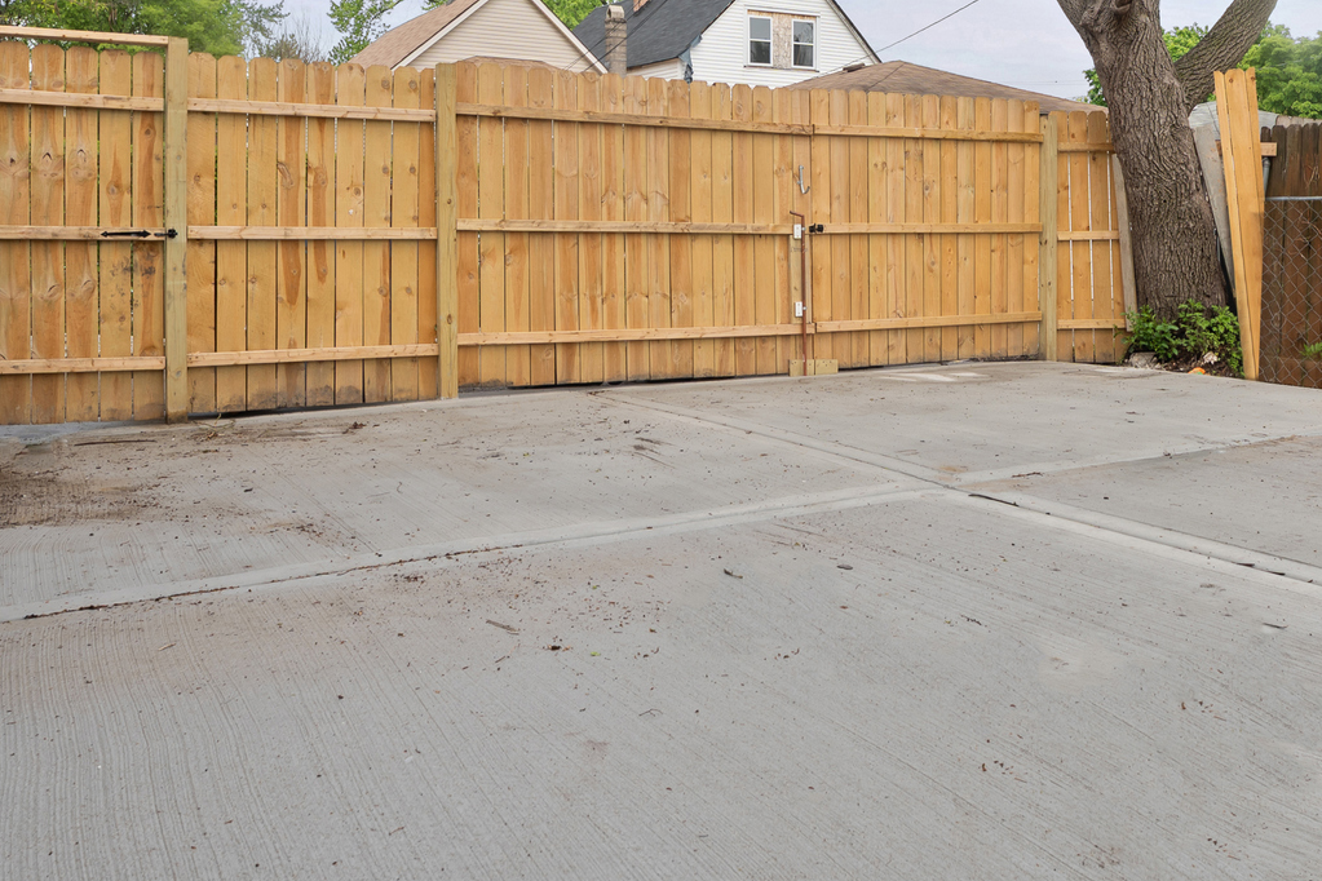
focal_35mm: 57
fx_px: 2093
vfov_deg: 23.6
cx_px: 893
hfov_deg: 34.7
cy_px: 242
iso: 100
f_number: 8
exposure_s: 1/100
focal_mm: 24
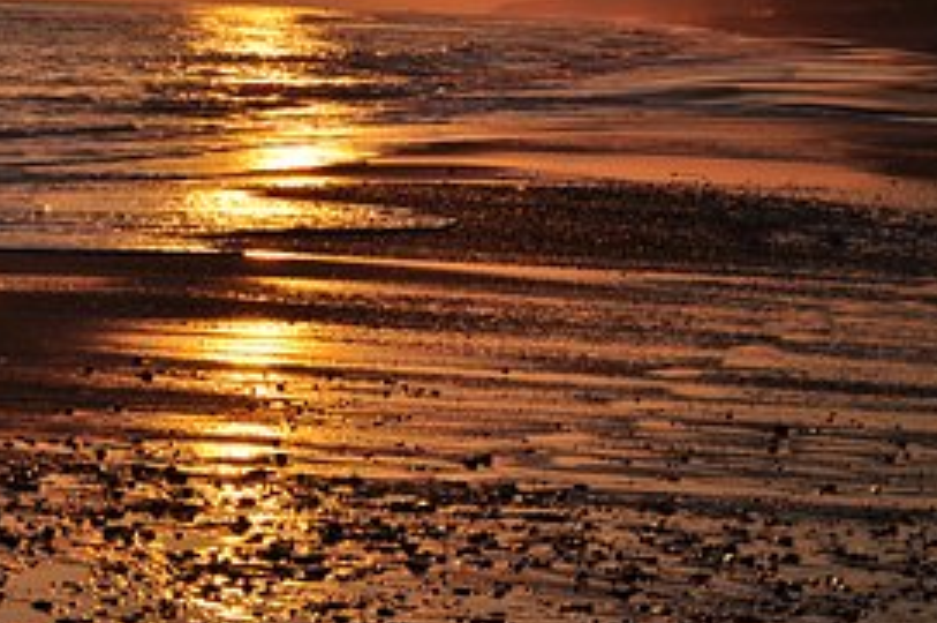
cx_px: 76
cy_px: 138
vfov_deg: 8.8
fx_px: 4054
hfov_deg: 13.1
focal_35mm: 156
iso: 200
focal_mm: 55
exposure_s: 1/1000
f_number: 13
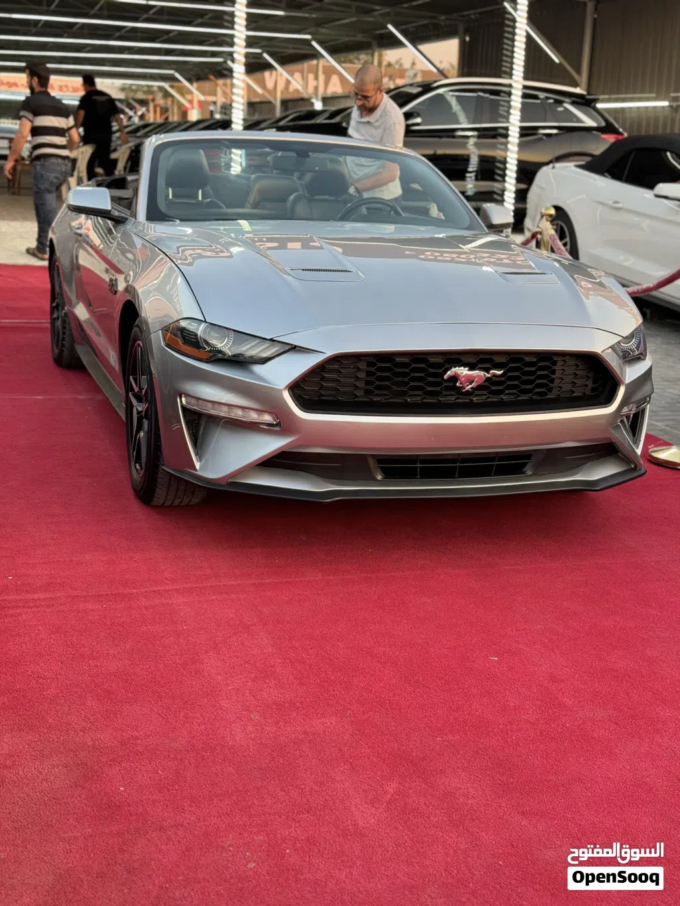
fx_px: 1257
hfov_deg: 30.3
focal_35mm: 48
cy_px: 453
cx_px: 340
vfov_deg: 39.7
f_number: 1.78
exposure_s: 1/143
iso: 64
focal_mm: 6.86
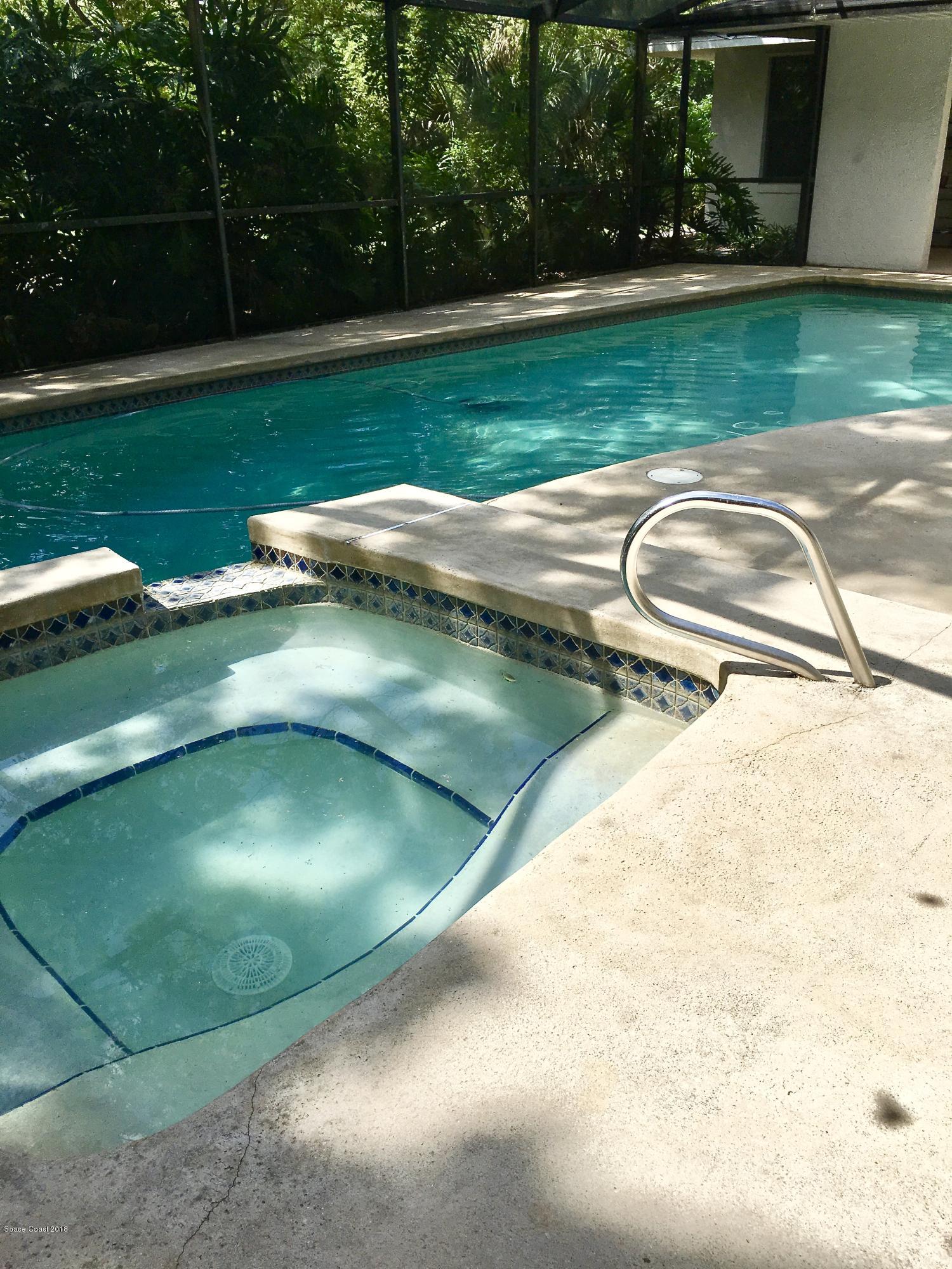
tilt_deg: -23.0
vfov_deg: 61.7
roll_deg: +2.1
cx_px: 476
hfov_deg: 48.2
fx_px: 1063
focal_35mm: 29
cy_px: 634
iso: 25
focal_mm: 4.15
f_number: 2.2
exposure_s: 1/1350
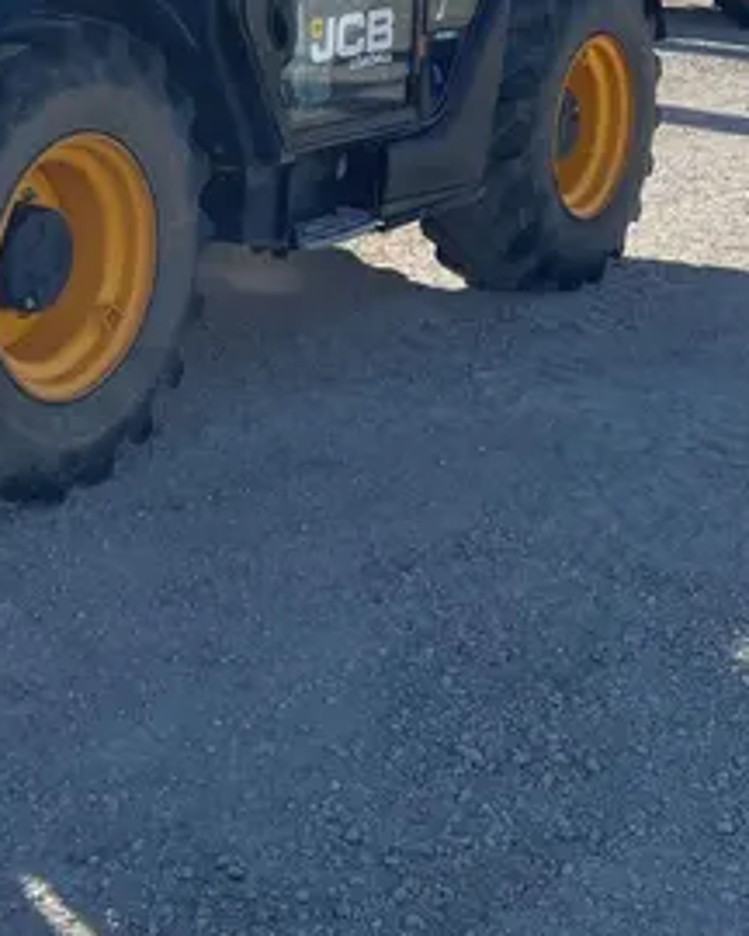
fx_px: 1912
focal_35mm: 69
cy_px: 175
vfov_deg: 26.9
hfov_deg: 21.0
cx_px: -83
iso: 32
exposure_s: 1/2959
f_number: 1.6
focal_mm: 4.2
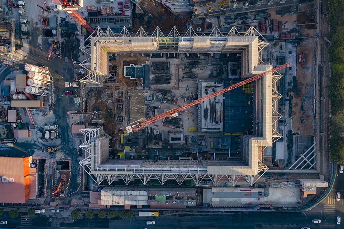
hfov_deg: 65.5
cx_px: 172
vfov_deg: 46.4
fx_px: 268
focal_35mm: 28
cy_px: 114
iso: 200
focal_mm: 10.26
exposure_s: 1/80
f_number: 9
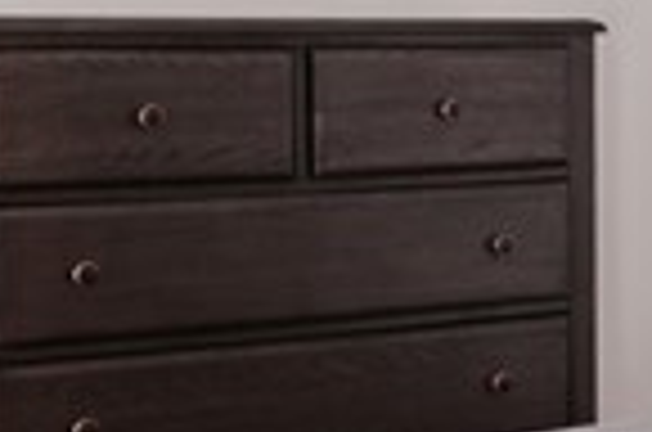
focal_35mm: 105
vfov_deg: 12.9
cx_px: 1102
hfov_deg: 16.8
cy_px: 74
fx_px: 1897
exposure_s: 1/2
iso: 400
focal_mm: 14
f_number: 8
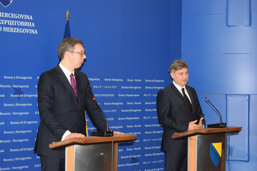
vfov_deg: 16.6
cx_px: 128
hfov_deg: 24.6
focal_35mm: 82
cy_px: 86
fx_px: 589
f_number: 5.6
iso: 3200
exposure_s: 1/60
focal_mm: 55
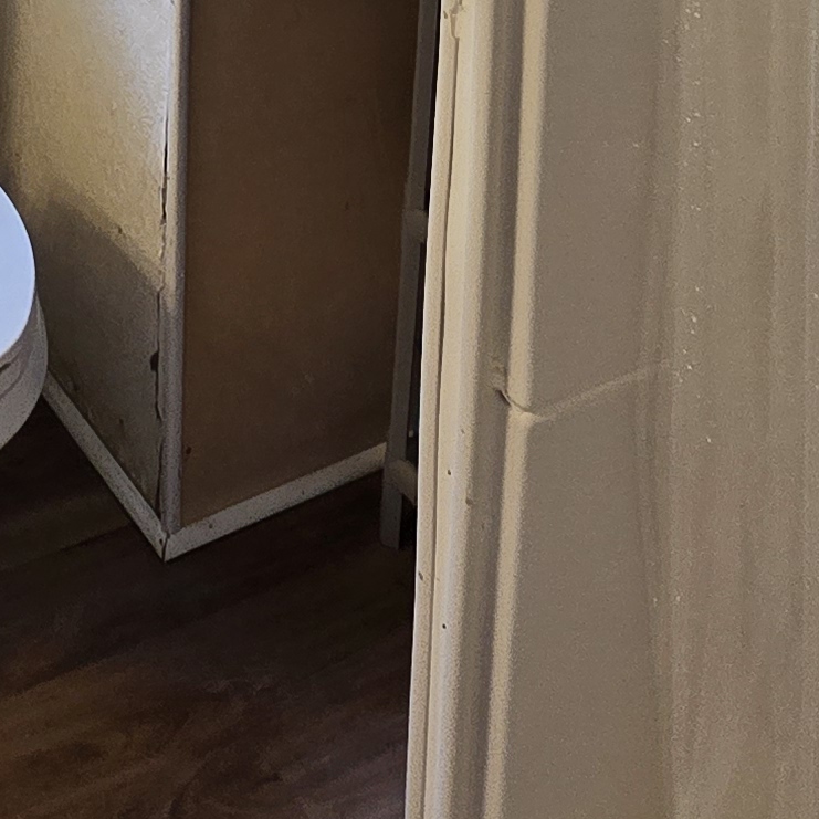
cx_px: 80
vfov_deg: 21.5
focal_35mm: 62
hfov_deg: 26.8
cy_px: -517
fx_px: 1660
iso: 80
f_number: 2.2
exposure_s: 1/120
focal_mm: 2.2
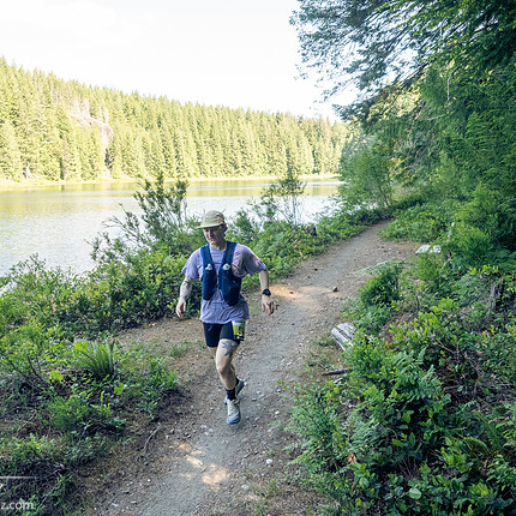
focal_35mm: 31
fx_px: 523
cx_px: 218
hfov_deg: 52.3
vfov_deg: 52.5
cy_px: 259
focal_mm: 13
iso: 800
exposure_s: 1/1000
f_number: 2.8
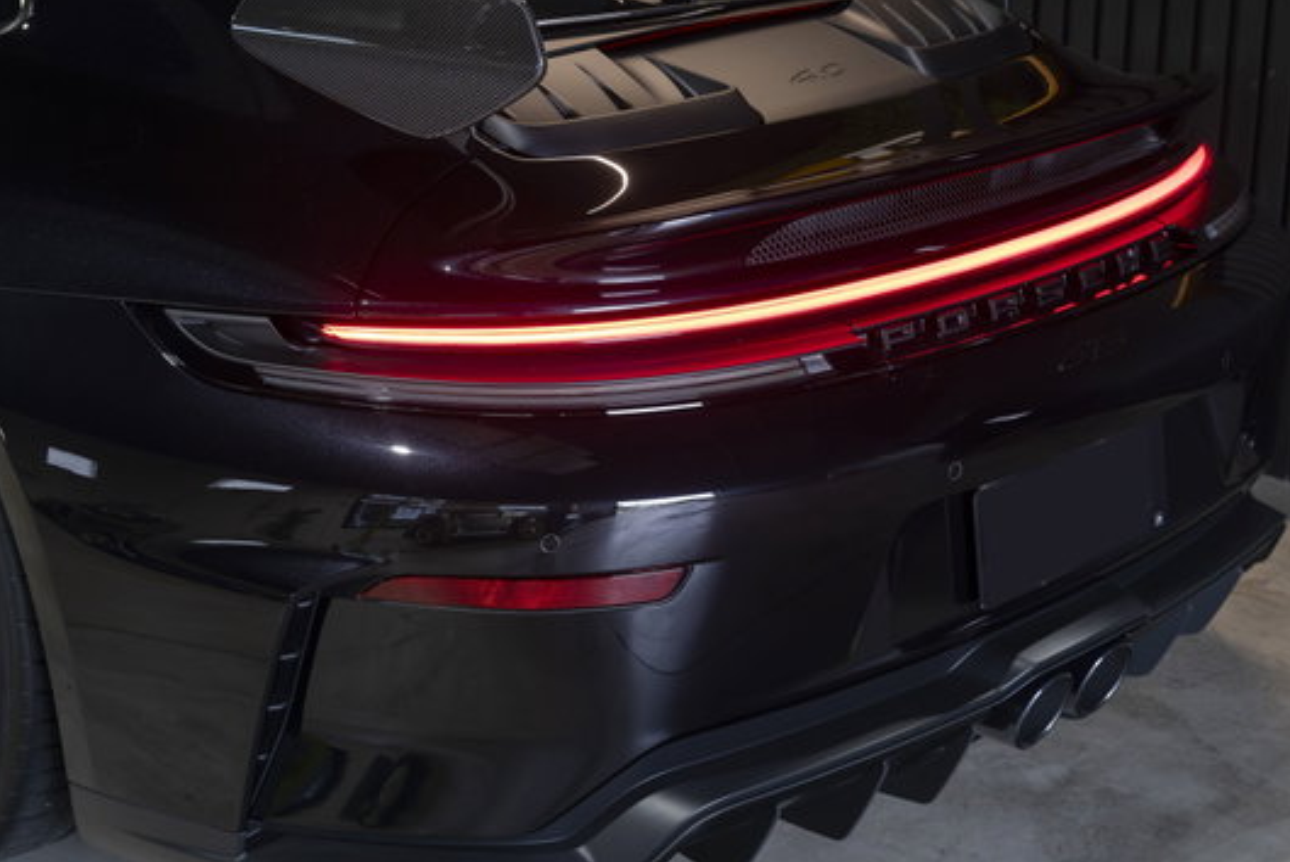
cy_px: 338
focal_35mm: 69
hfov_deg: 29.2
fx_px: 2469
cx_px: 534
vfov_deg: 19.8
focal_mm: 47.6
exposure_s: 1/50
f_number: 5
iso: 8000
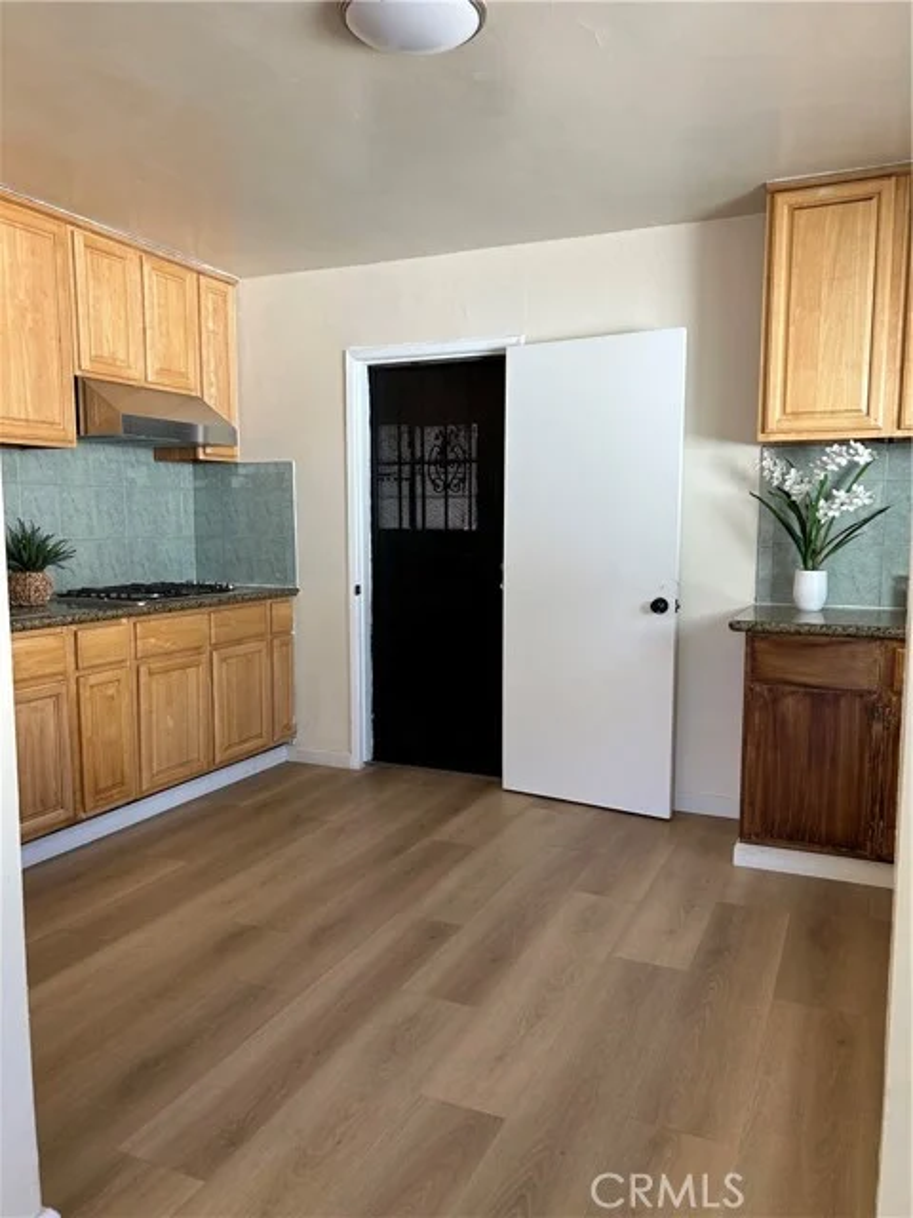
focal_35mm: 26
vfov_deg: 67.3
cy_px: 609
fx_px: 914
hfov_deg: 53.1
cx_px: 456
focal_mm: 5.7
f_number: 1.5
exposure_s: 1/121
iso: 80
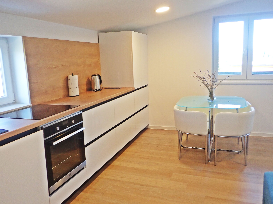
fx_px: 237
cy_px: 102
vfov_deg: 46.8
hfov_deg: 60.0
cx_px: 136
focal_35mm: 30
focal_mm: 5.5
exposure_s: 1/60
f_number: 2.3
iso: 160
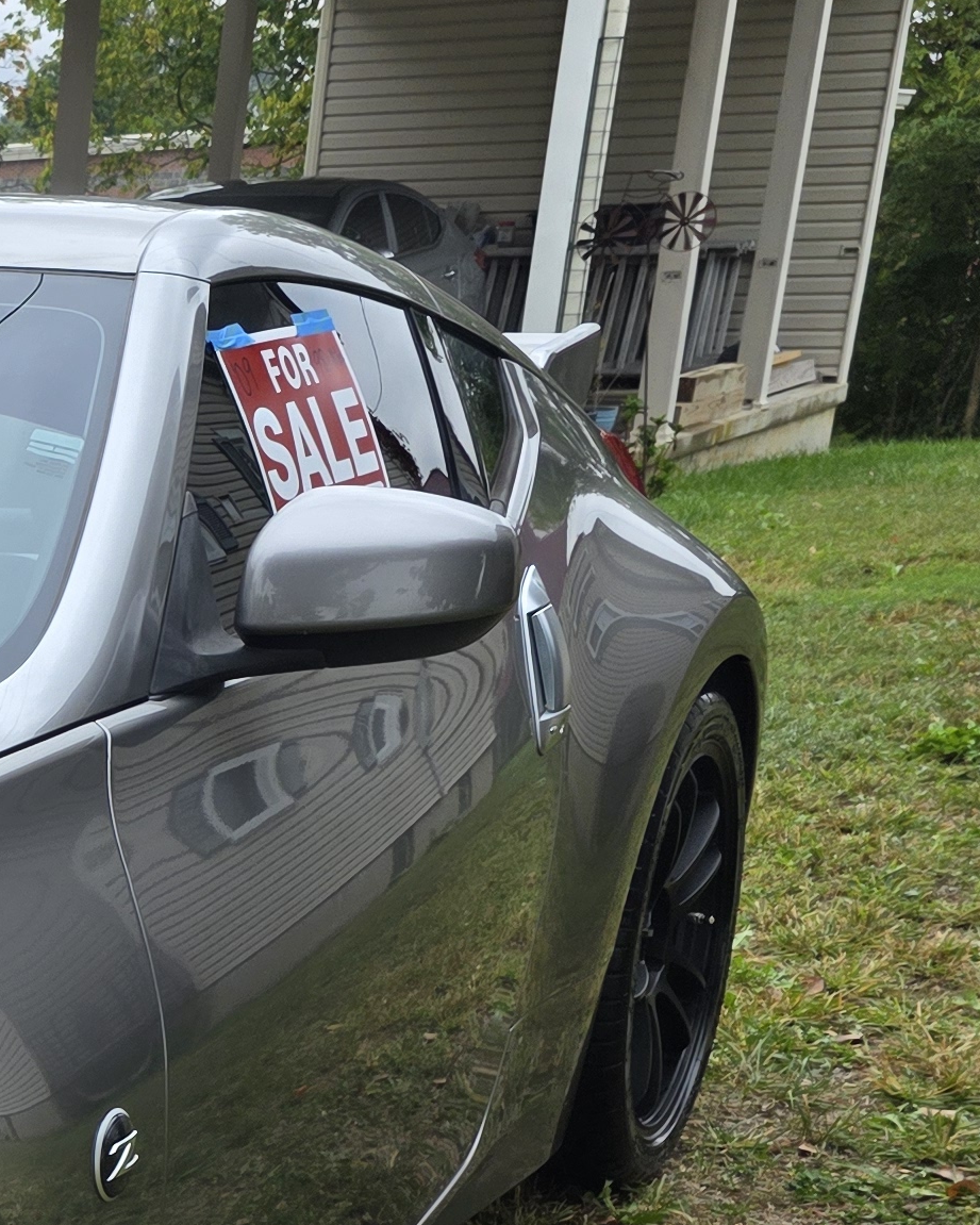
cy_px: 1390
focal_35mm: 78
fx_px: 2828
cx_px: -771
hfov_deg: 16.5
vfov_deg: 22.8
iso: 32
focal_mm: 6.3
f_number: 1.7
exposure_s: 1/359
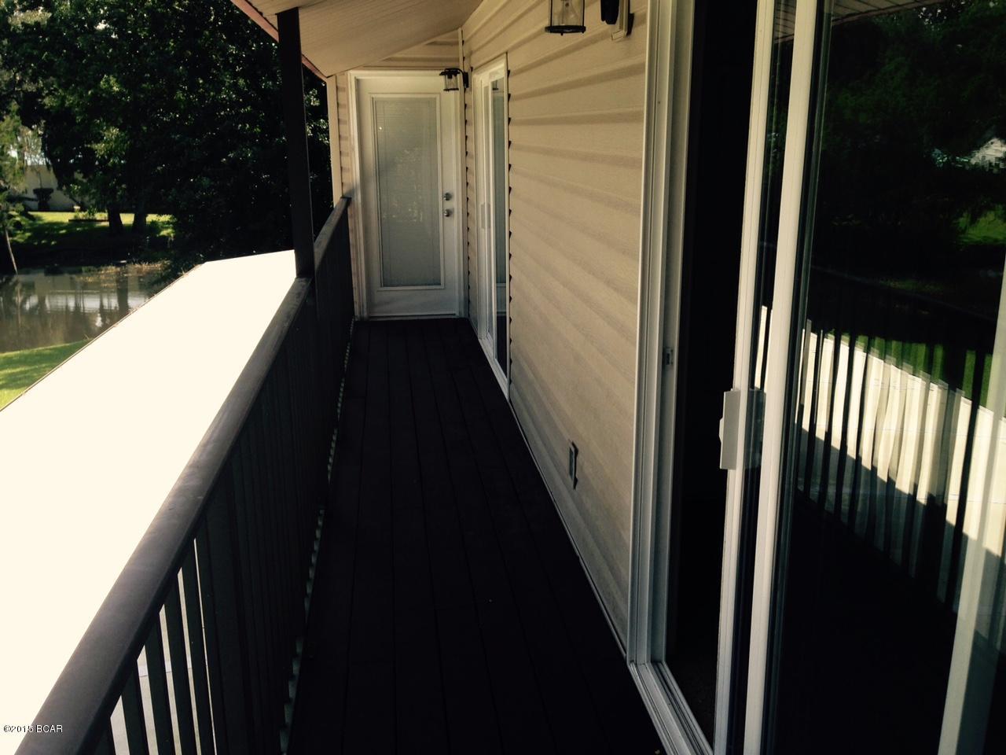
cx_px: 503
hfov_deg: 55.4
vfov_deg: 42.9
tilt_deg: -15.2
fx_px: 959
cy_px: 378
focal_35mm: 33
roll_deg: +0.3
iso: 50
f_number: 2.4
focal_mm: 4.12
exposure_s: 1/536
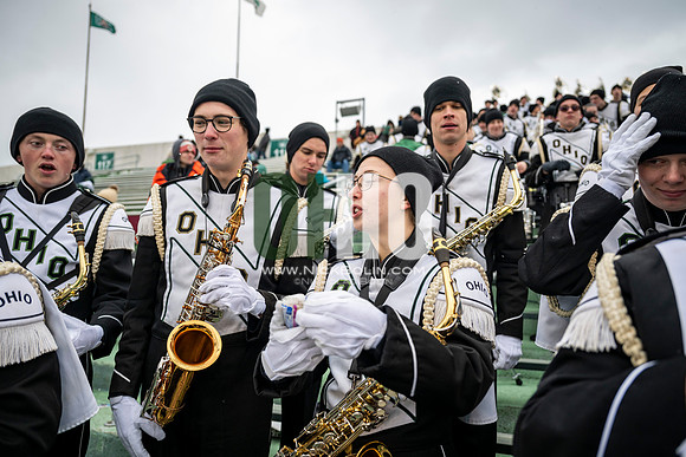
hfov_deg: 73.7
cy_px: 228
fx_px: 457
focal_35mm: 24
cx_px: 343
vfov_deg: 53.2
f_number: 2.8
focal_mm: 24
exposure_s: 1/500
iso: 160
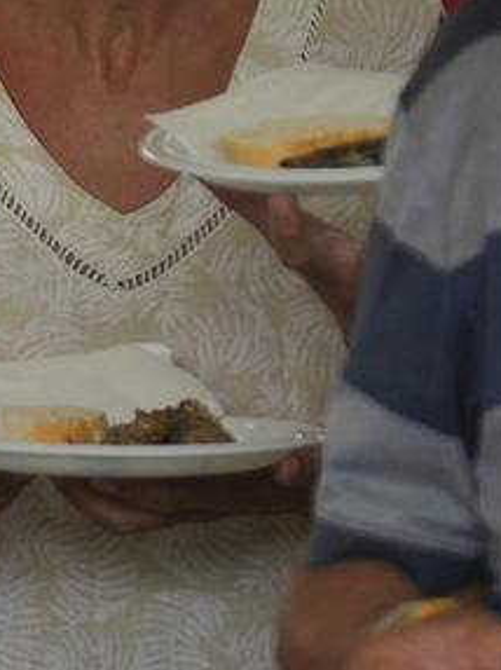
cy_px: -317
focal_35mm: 733
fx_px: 14166
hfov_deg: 2.0
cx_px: -609
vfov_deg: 2.7
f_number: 4
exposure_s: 1/250
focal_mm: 109
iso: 160
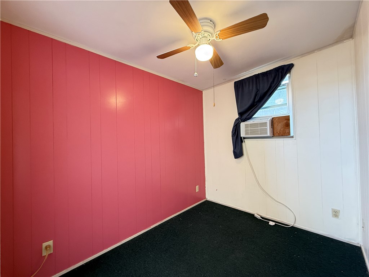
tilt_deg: +1.1
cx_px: 184
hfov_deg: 102.1
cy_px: 138
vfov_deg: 85.7
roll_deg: +1.5
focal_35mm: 14
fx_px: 149
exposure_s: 1/120
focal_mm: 2.22
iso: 320
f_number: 2.2
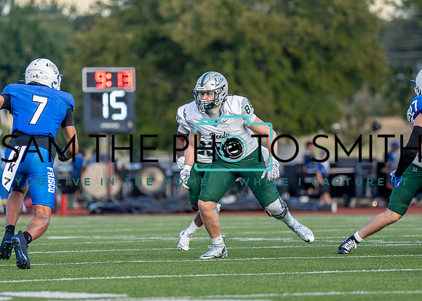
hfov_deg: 5.6
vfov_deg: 4.0
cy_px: 133
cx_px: 229
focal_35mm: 361
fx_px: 4331
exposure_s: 1/1600
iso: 320
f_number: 2.8
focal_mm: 200
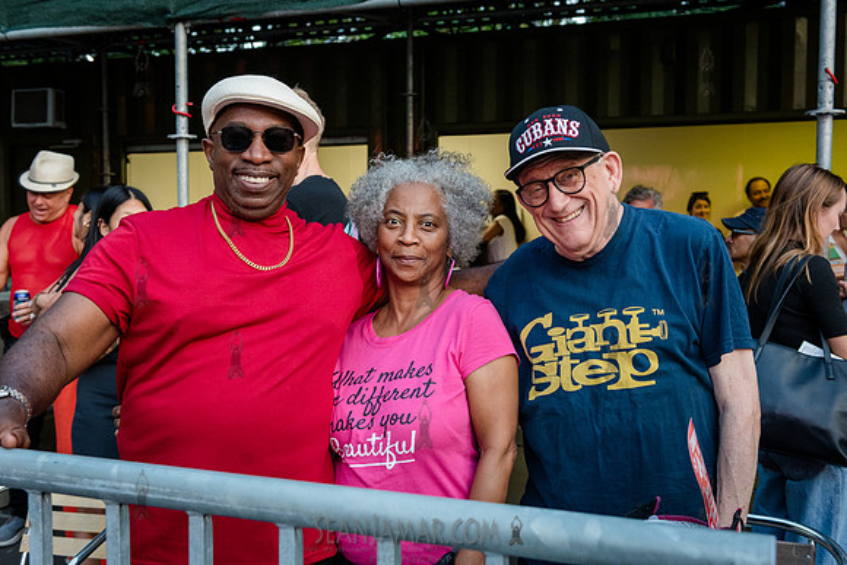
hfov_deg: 48.4
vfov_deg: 33.4
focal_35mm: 40
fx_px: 941
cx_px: 424
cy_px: 282
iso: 2000
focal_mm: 40
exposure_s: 1/250
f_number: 4.5
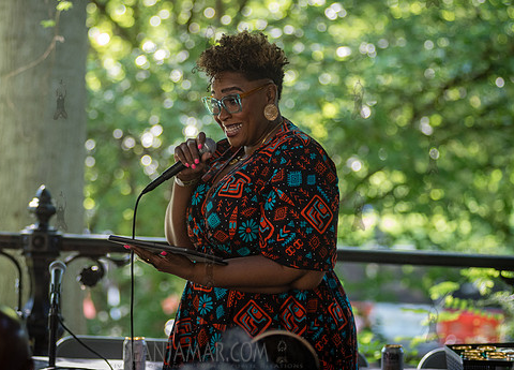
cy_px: 135
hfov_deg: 14.3
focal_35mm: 140
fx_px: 2048
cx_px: 222
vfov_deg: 10.3
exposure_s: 1/400
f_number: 2.8
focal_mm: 100
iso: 1600
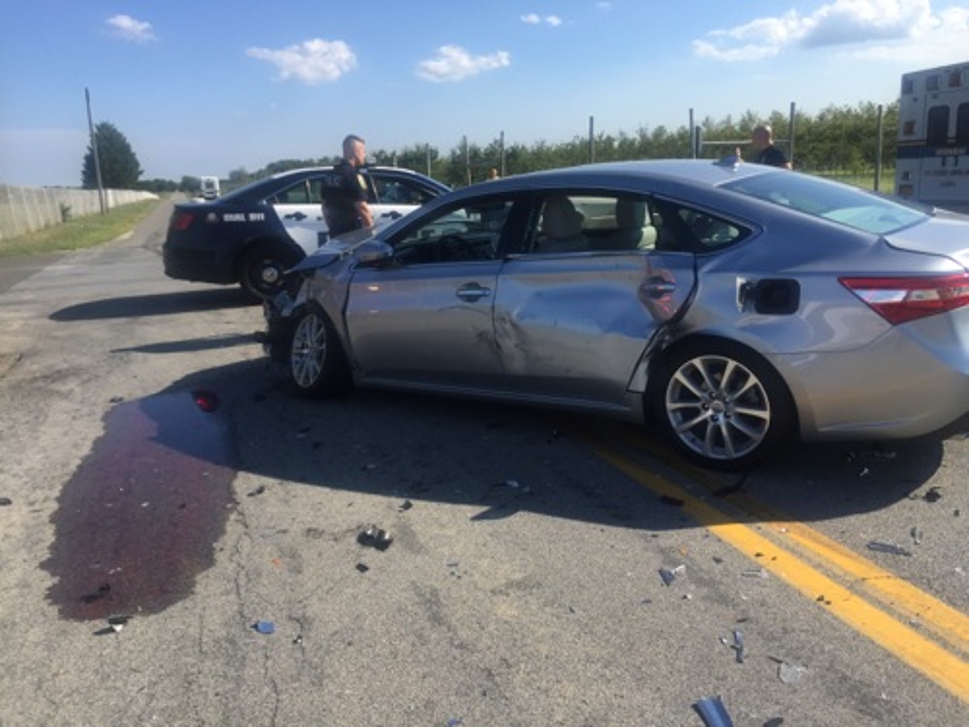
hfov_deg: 61.7
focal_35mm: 29
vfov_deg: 48.2
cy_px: 364
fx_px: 812
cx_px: 484
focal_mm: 4.15
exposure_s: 1/1883
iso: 32
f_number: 2.2
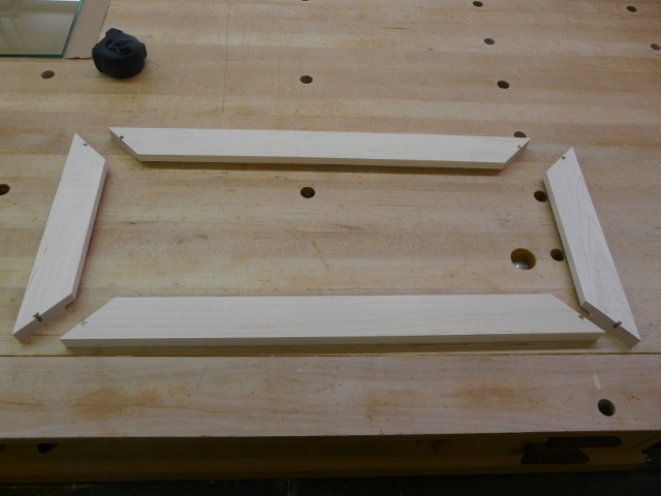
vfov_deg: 49.7
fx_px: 535
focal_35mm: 28
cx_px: 330
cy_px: 248
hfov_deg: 63.4
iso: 100
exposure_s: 1/30
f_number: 2.8
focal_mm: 4.6
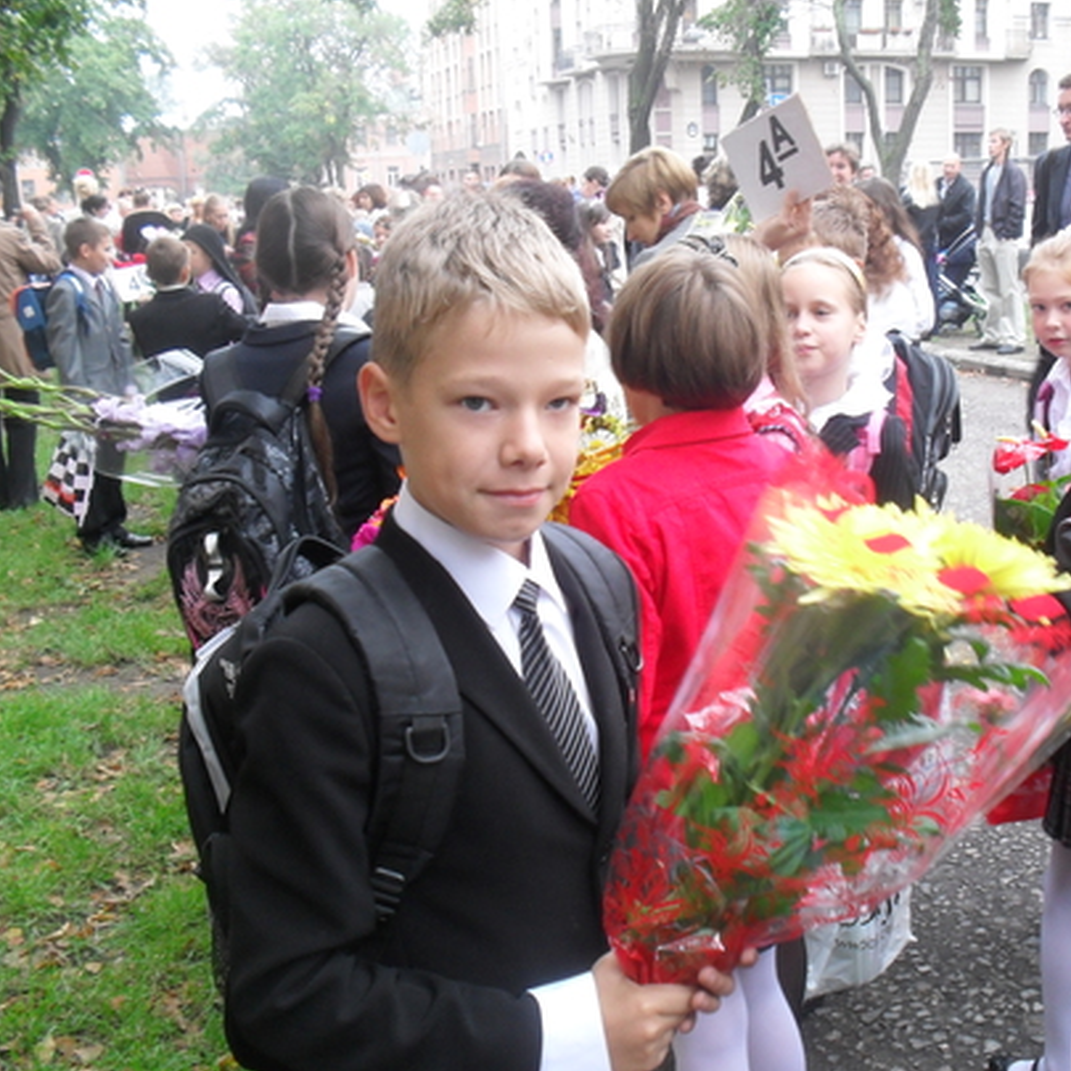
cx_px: 688
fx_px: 1470
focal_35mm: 42
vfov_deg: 40.0
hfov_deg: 39.7
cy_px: 530
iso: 160
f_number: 3.2
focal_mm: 6.3
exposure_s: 1/30
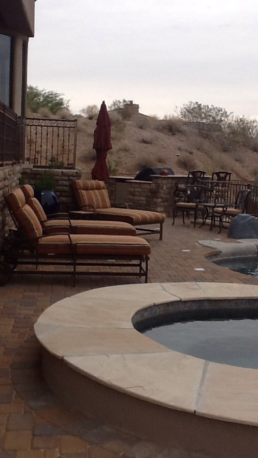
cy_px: 218
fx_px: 632
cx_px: 134
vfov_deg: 39.9
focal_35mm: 52
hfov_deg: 23.1
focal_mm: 2.03
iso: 40
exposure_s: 1/622
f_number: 2.4
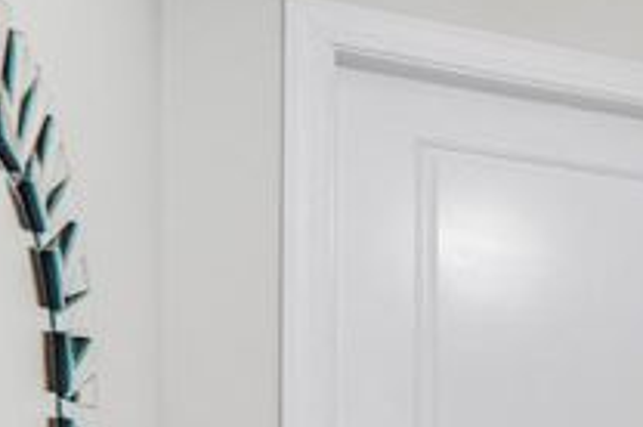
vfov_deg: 19.5
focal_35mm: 61
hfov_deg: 25.8
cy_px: 633
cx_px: 929
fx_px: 1088
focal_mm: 12
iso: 100
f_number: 2.2
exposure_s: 1/40
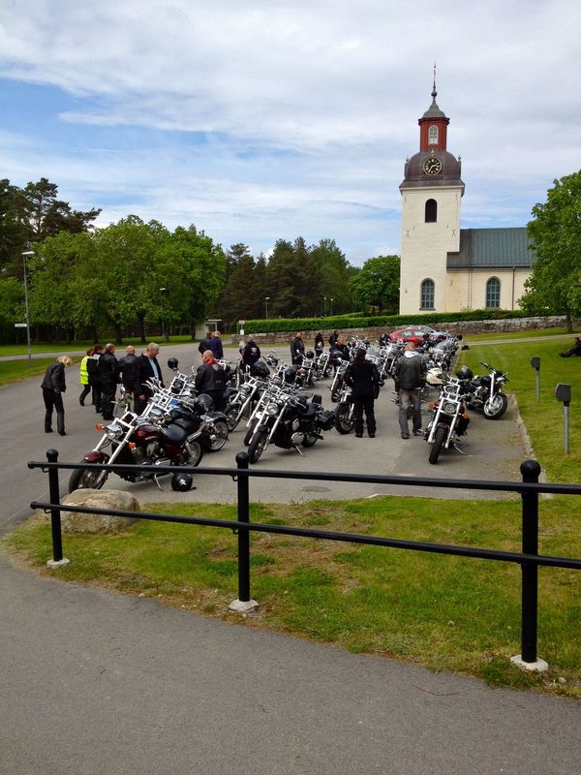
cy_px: 388
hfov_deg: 40.7
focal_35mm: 35
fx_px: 783
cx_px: 290
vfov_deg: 52.6
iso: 64
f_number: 2.4
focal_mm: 4.28
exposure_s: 1/1783
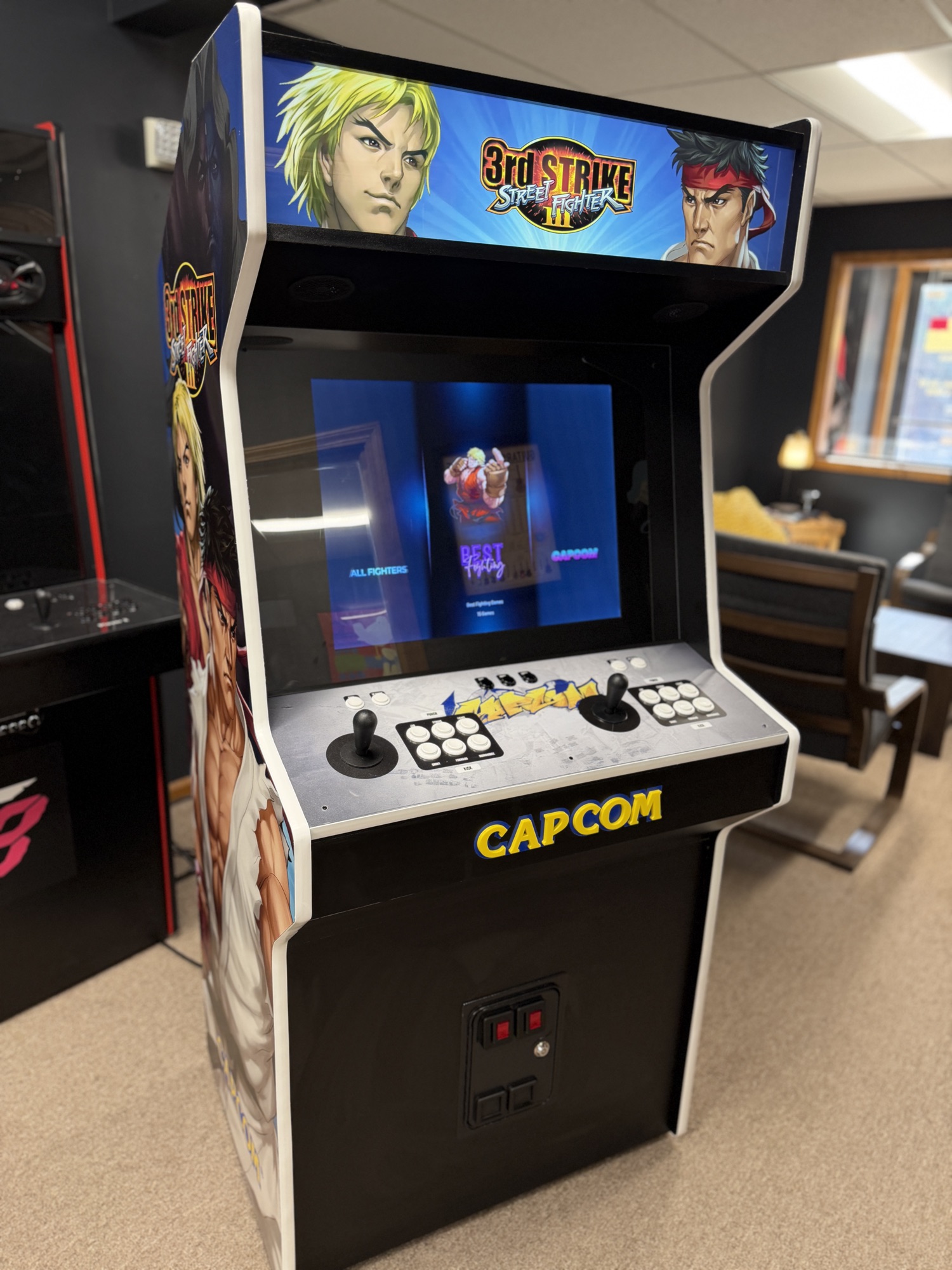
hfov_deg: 56.8
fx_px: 880
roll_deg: -2.9
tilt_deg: -18.4
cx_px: 476
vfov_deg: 71.6
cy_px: 635
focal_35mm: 24
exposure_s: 1/120
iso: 125
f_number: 1.78
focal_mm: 6.76
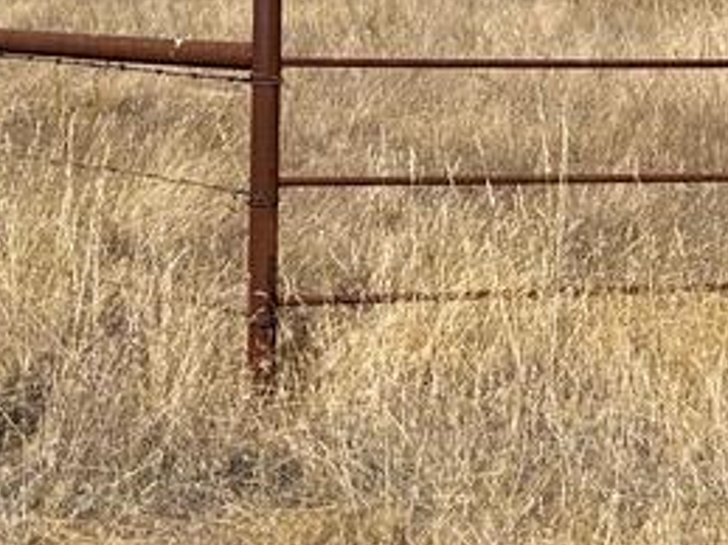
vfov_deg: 15.4
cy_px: 79
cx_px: 323
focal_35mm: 95
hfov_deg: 20.7
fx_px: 1997
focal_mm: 6.76
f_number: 1.78
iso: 80
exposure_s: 1/6711
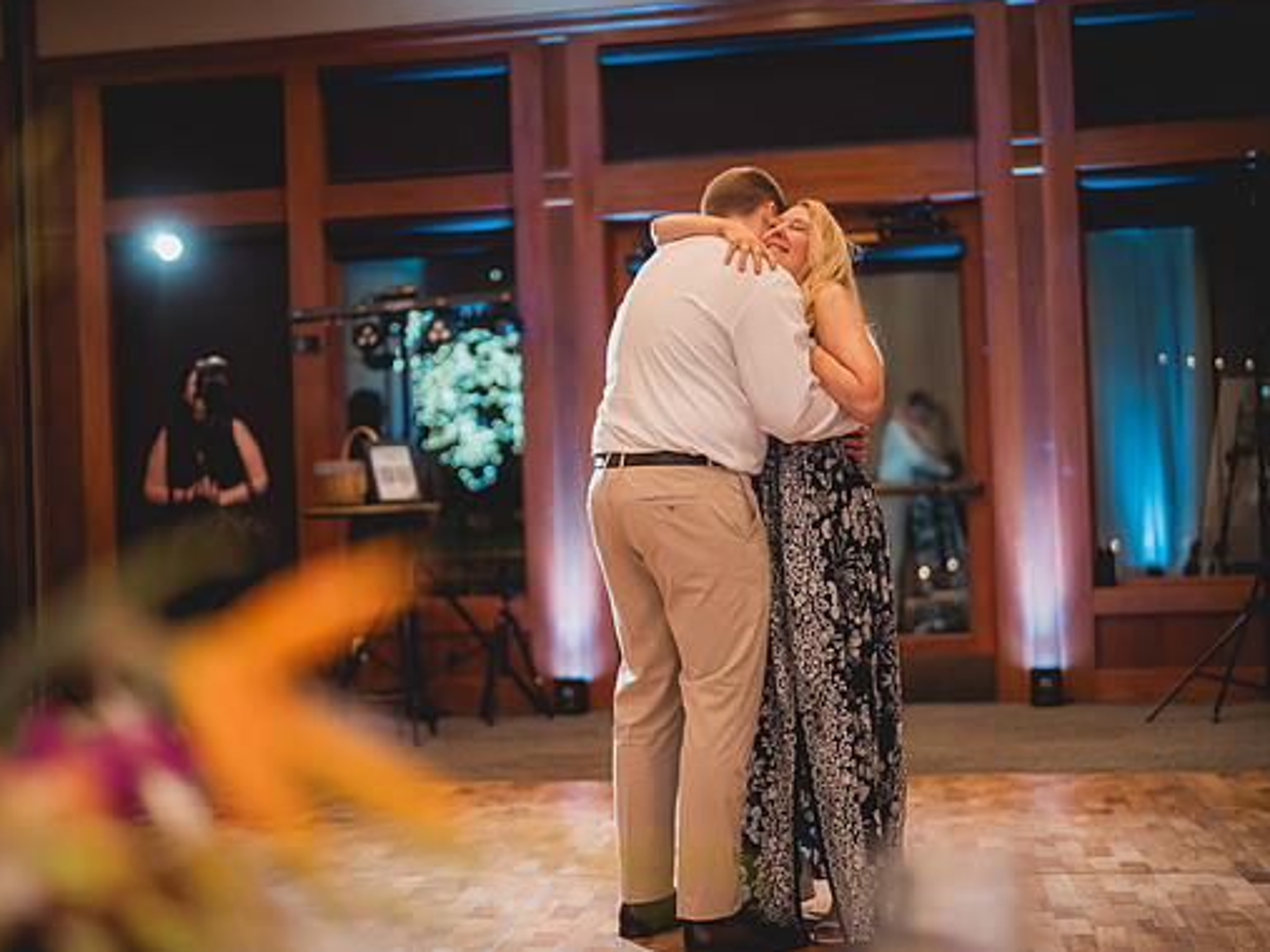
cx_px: 559
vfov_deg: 26.5
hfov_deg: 34.9
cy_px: 470
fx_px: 2017
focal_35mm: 55
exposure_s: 1/500
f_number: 1.4
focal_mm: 50
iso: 1250
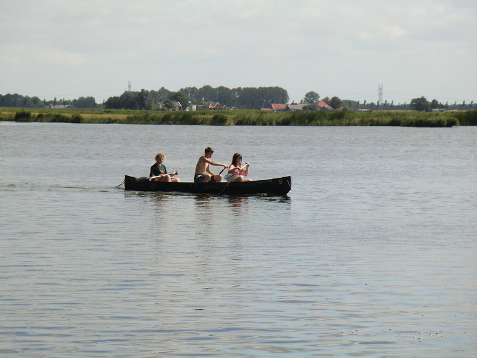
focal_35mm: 145
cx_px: 238
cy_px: 179
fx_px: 1998
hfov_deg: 13.6
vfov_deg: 10.2
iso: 64
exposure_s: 1/640
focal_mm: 25.9
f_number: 4.6
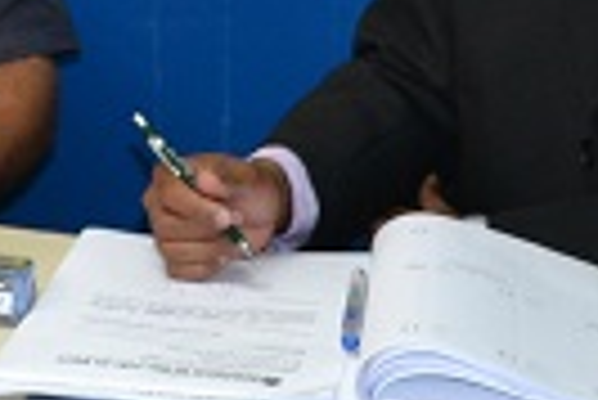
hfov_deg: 16.1
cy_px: -261
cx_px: -135
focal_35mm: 122
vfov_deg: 10.7
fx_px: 2029
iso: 1100
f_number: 3.5
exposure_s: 1/60
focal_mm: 18
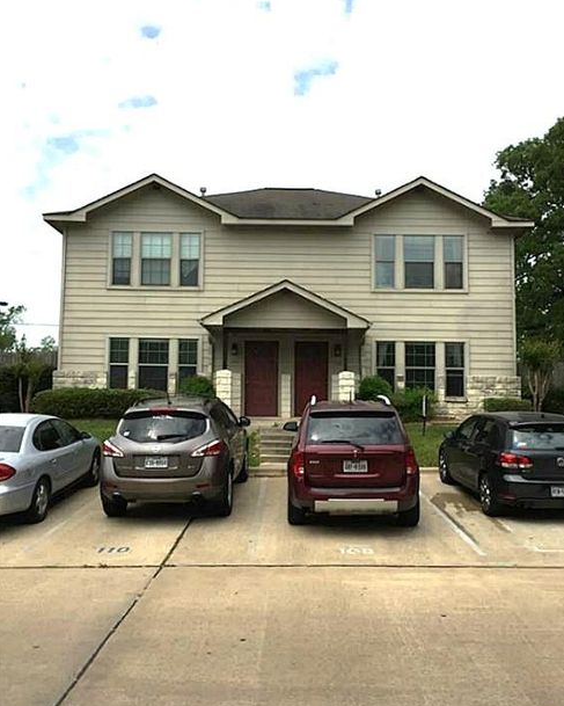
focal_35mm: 31
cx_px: 287
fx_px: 647
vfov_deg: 57.2
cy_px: 363
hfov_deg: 47.1
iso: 32
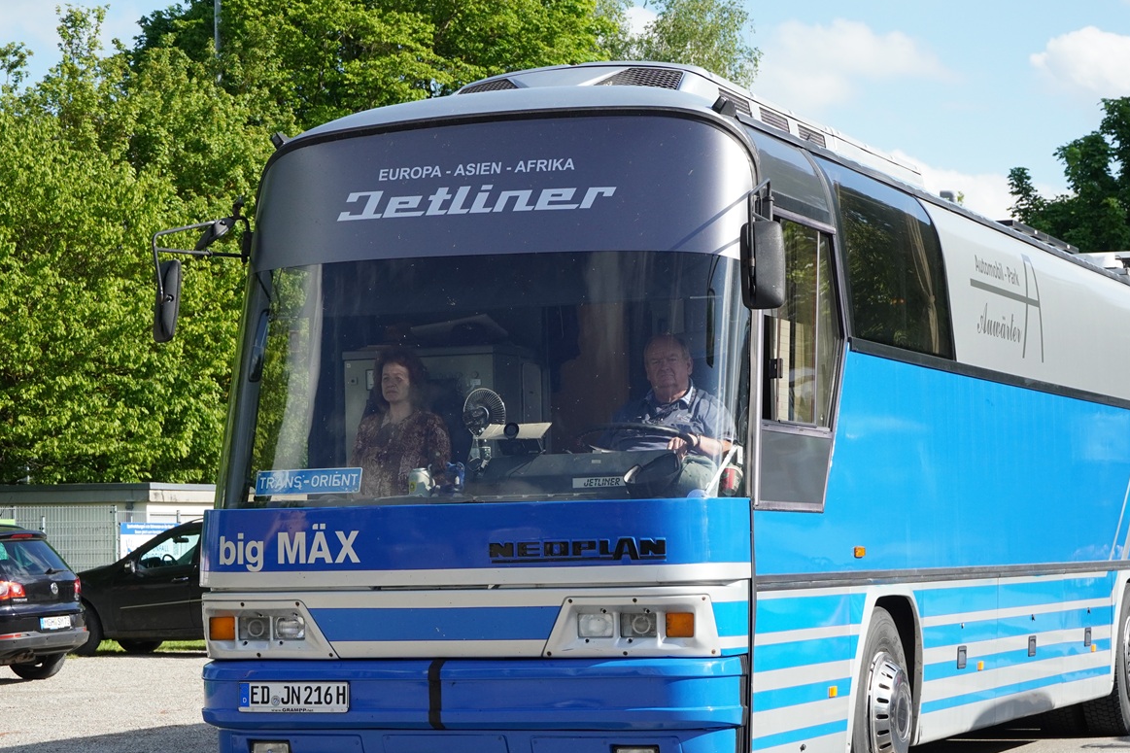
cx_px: 614
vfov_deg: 15.4
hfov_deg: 22.9
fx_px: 2793
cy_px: 424
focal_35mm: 89
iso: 640
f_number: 5
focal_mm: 46
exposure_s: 1/2000
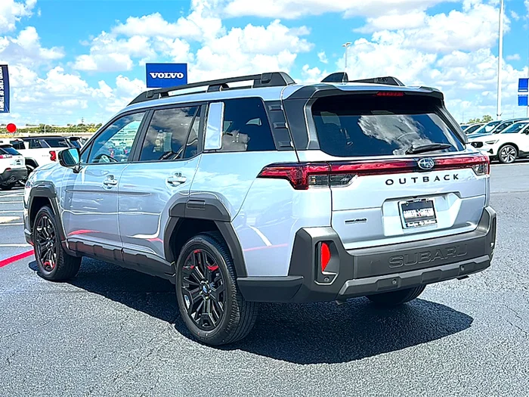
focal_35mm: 38
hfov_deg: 49.0
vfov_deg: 37.7
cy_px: 198
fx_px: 581
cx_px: 264
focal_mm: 6.86
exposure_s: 1/3378
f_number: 1.78
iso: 80
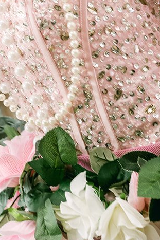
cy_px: 29
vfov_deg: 16.9
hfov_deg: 11.2
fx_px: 801
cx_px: -37
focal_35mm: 120
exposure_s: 1/250
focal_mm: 35
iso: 640
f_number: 3.5
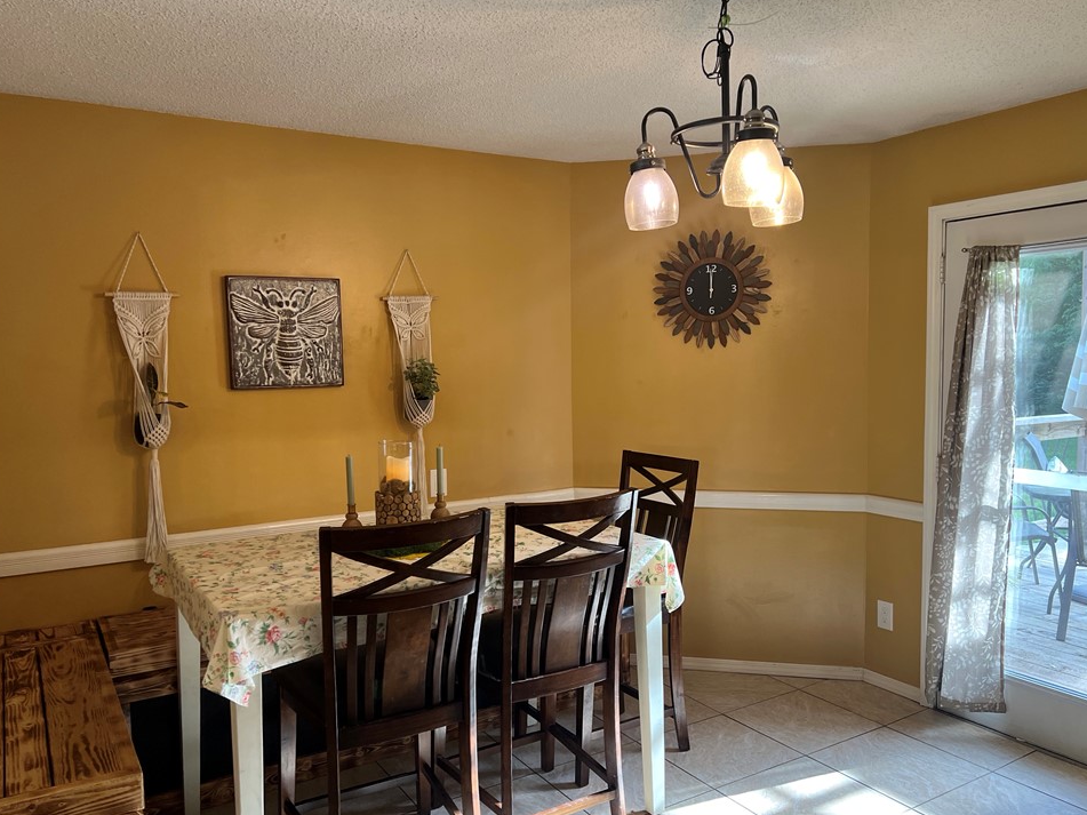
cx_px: 569
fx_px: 879
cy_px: 414
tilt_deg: -4.0
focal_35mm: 28
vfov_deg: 49.7
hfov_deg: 63.4
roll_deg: +0.9
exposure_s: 1/120
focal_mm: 5.7
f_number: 1.5
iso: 125
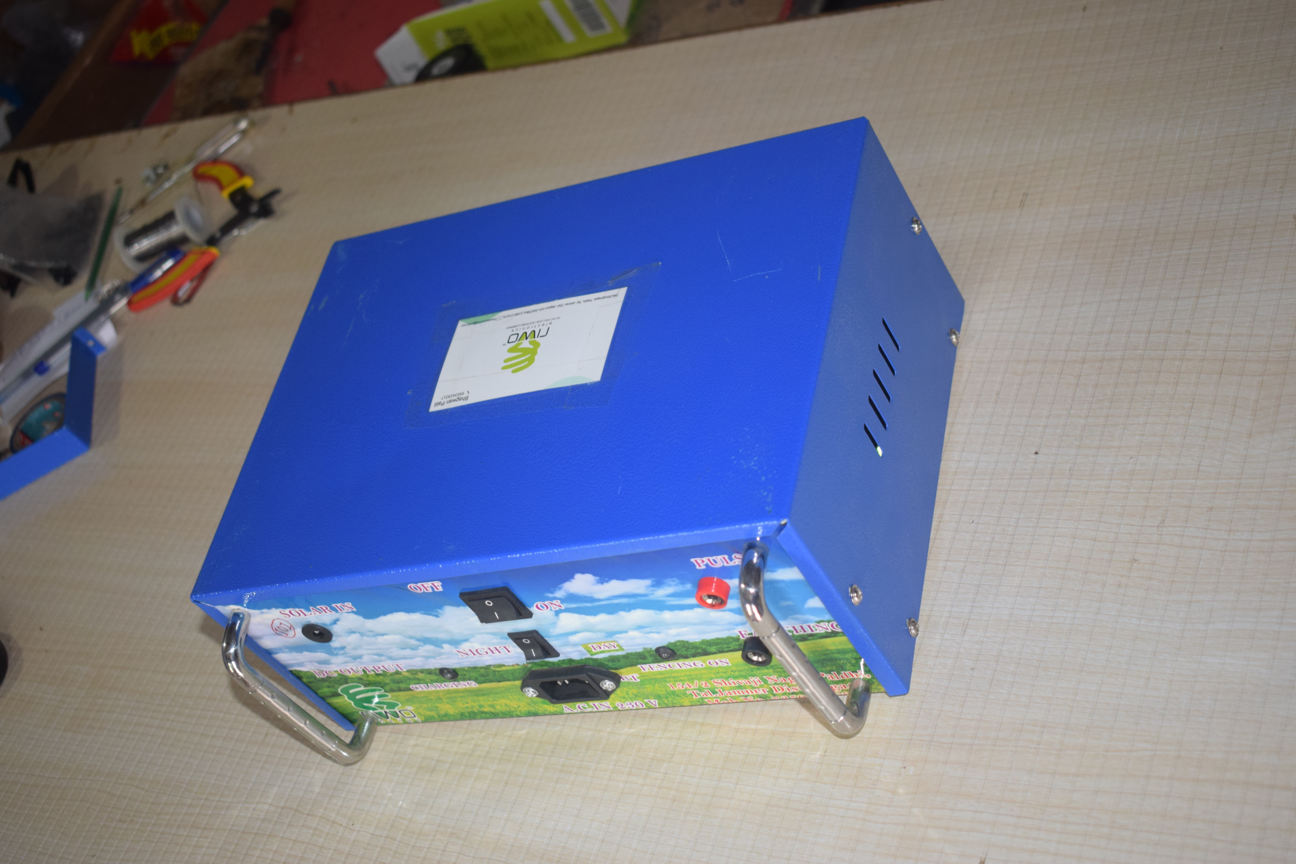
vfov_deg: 28.1
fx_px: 1728
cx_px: 648
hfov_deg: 41.1
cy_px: 432
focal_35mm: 48
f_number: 4.5
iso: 800
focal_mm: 32
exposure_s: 1/80
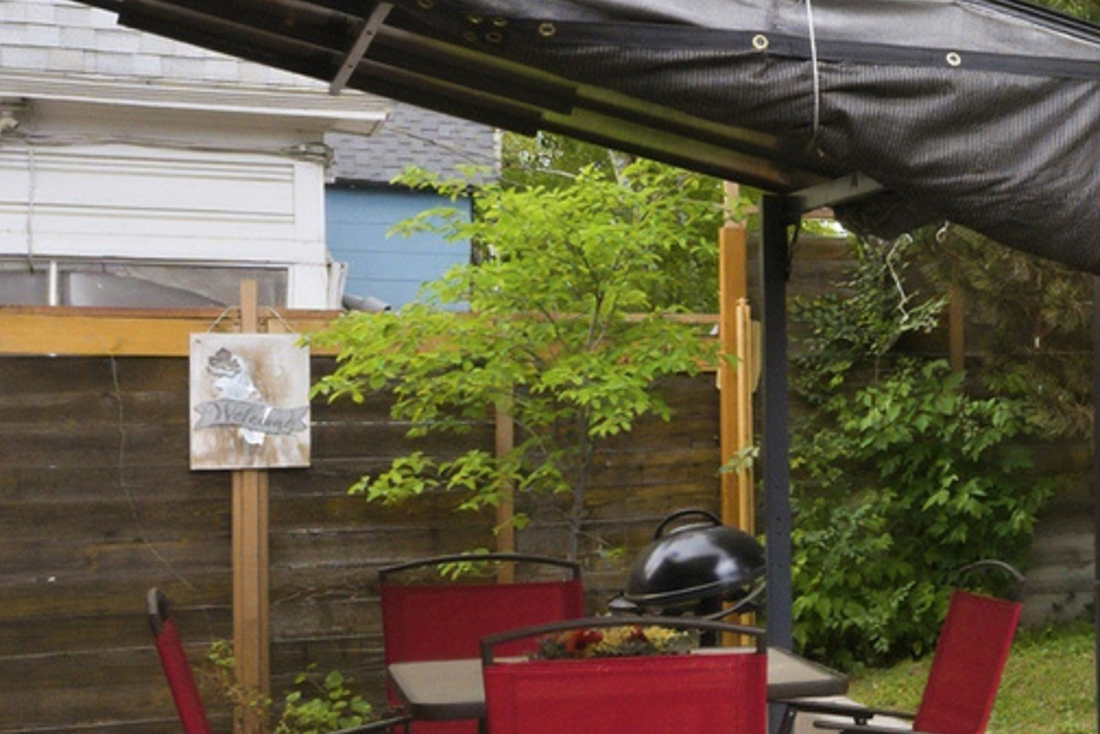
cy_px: 495
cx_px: 1635
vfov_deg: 20.2
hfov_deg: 24.0
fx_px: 2048
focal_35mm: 67
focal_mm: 11
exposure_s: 1/200
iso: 500
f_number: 9
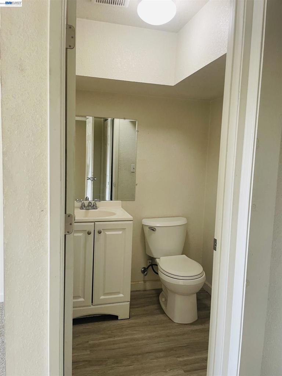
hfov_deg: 53.1
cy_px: 188
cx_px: 141
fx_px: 282
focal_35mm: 26
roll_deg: -1.5
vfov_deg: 67.3
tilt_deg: -5.3
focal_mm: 4.2
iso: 125
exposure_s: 1/60
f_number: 1.6
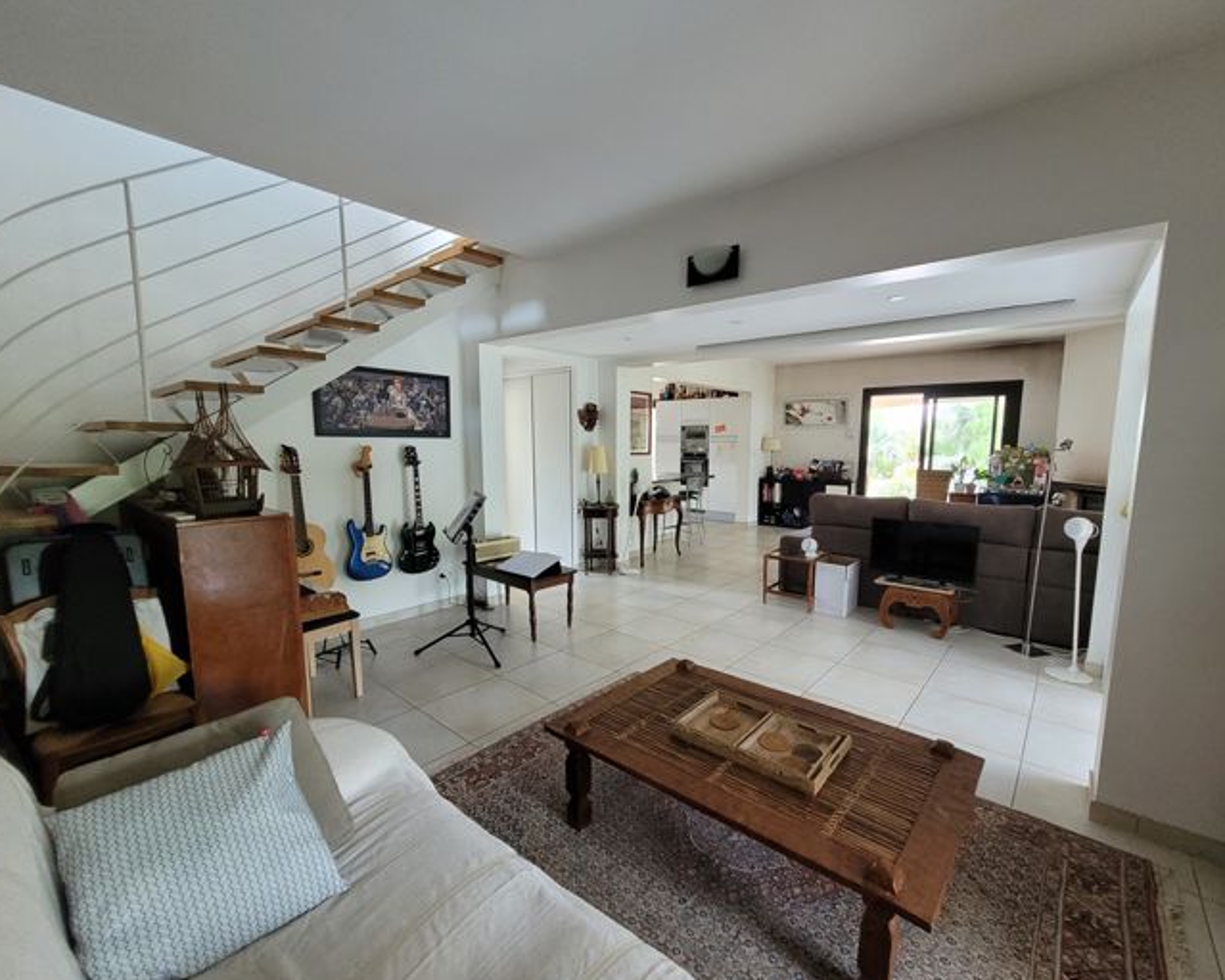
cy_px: 499
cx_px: 649
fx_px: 507
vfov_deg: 88.0
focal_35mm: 14
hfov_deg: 100.6
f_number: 2.2
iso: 320
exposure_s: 1/60
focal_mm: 1.74
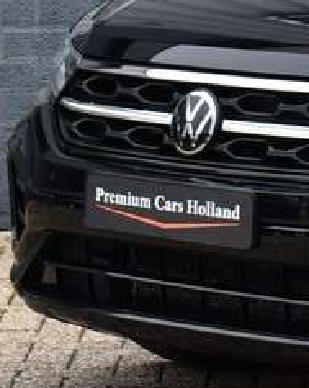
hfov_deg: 4.7
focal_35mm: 317
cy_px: -26
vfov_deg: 6.1
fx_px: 3631
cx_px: 742
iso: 200
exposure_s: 1/250
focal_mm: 52
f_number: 8
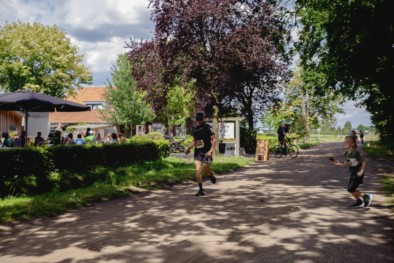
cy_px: 132
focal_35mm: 55
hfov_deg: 36.2
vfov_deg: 24.6
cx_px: 197
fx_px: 602
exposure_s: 1/500
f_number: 4
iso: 100
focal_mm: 55
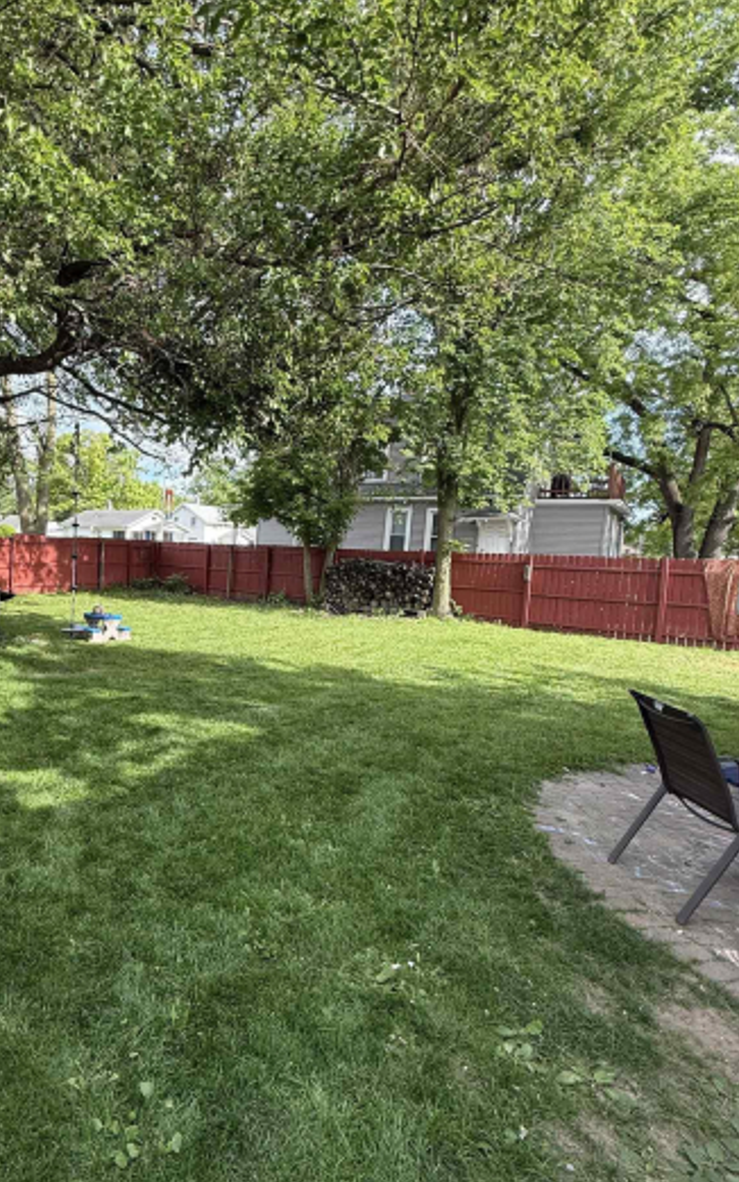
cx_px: 175
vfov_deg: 88.0
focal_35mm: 19
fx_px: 612
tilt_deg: -4.9
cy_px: 605
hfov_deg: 58.6
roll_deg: -2.7
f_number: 2.2
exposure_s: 1/421
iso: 64
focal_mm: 2.22
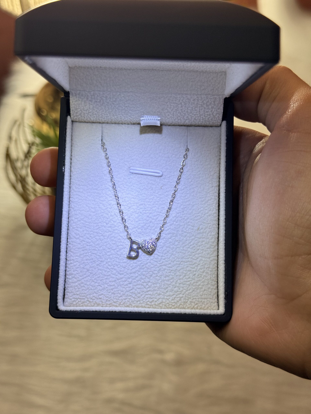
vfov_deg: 39.7
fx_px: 575
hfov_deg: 30.3
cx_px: 156
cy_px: 207
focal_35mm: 48
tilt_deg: -47.9
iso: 64
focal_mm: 6.76
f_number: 1.78
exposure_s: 1/100
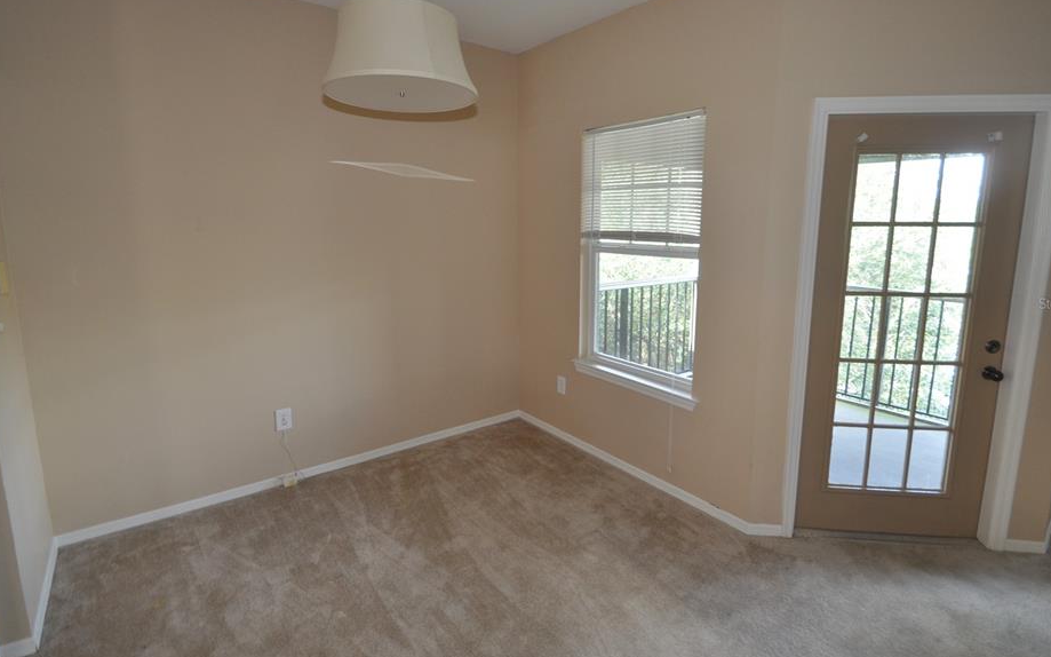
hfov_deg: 94.4
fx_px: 487
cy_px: 303
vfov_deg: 67.9
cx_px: 519
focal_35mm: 17
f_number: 4.5
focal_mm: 10
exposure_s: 1/80
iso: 400
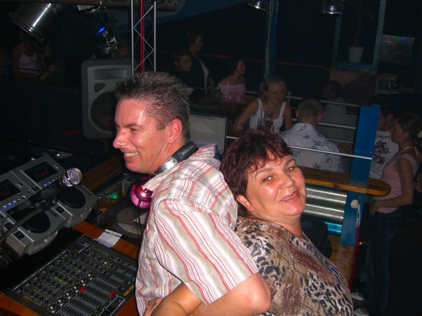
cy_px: 158
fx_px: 463
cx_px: 211
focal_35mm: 38
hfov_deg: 49.0
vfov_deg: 37.7
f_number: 2.8
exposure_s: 1/60
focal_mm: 7.9
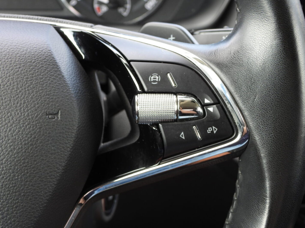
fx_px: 661
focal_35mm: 75
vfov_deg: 19.6
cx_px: 152
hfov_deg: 26.0
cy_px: 114
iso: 180
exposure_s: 1/60
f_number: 3.5
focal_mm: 13.5
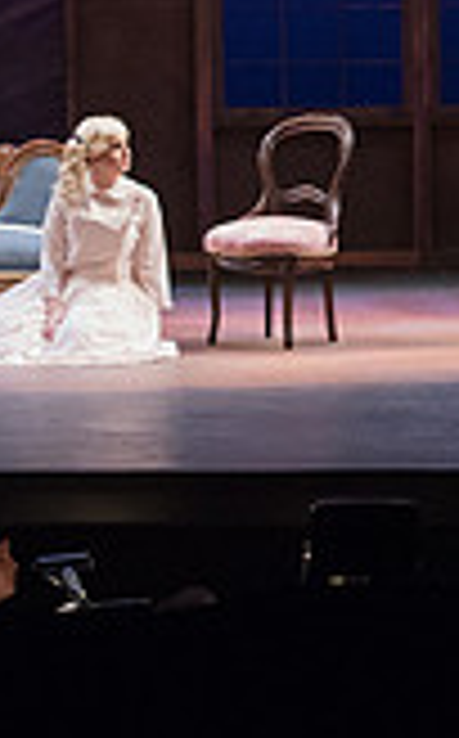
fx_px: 5082
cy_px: -7
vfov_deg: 8.3
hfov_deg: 5.1
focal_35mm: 253
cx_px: 562
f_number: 4
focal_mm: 70
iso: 5000
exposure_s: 1/400
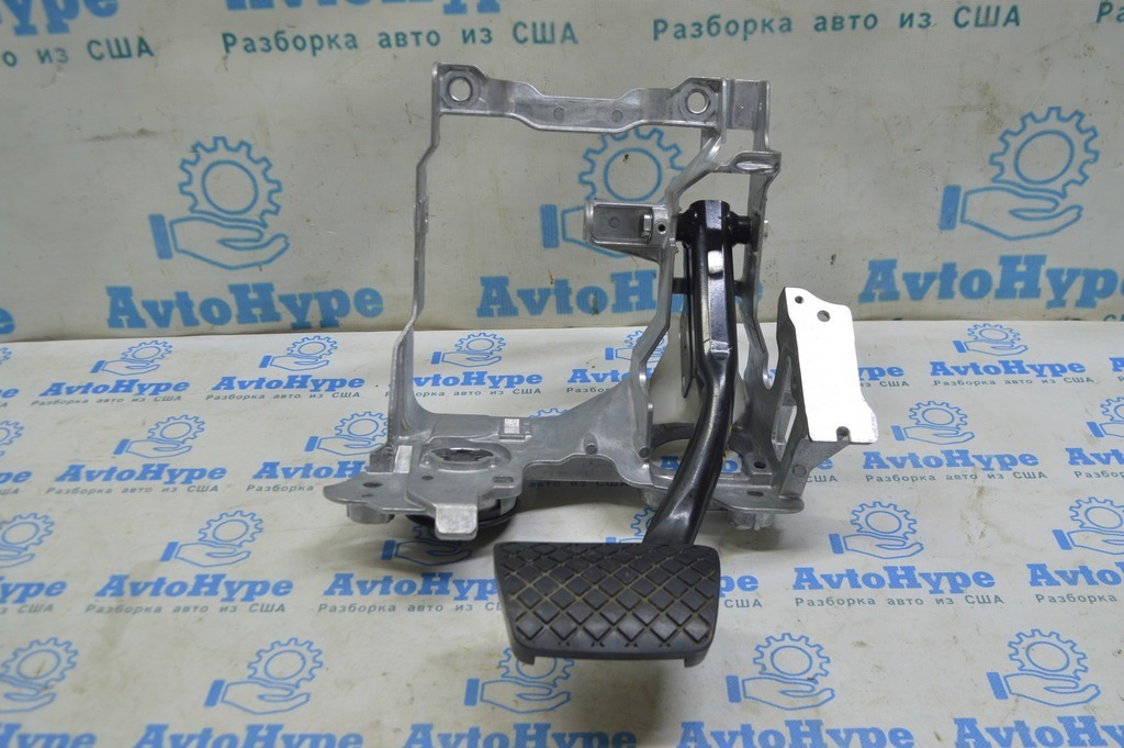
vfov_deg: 38.3
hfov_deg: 55.1
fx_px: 1076
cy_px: 374
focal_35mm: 34
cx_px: 562
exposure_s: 1/40
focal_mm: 23
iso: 400
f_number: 5.6
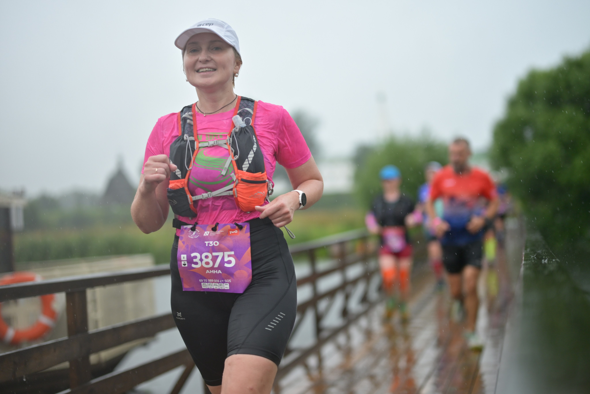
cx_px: 295
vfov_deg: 27.0
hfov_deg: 39.6
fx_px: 820
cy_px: 197
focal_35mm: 50
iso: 400
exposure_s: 1/1000
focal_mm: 50
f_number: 1.2
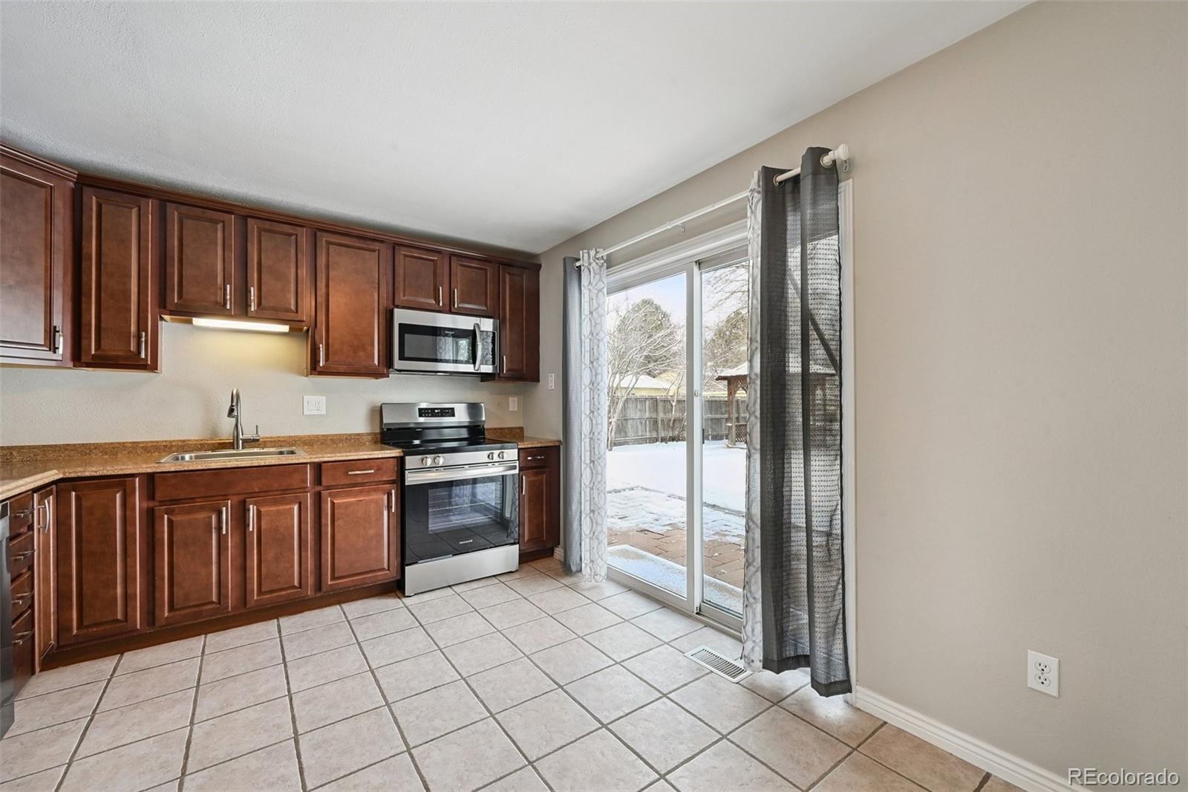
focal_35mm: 14
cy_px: 396
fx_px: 462
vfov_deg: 81.2
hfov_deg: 104.3
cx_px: 594
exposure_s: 1/15
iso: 400
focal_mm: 14
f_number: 10
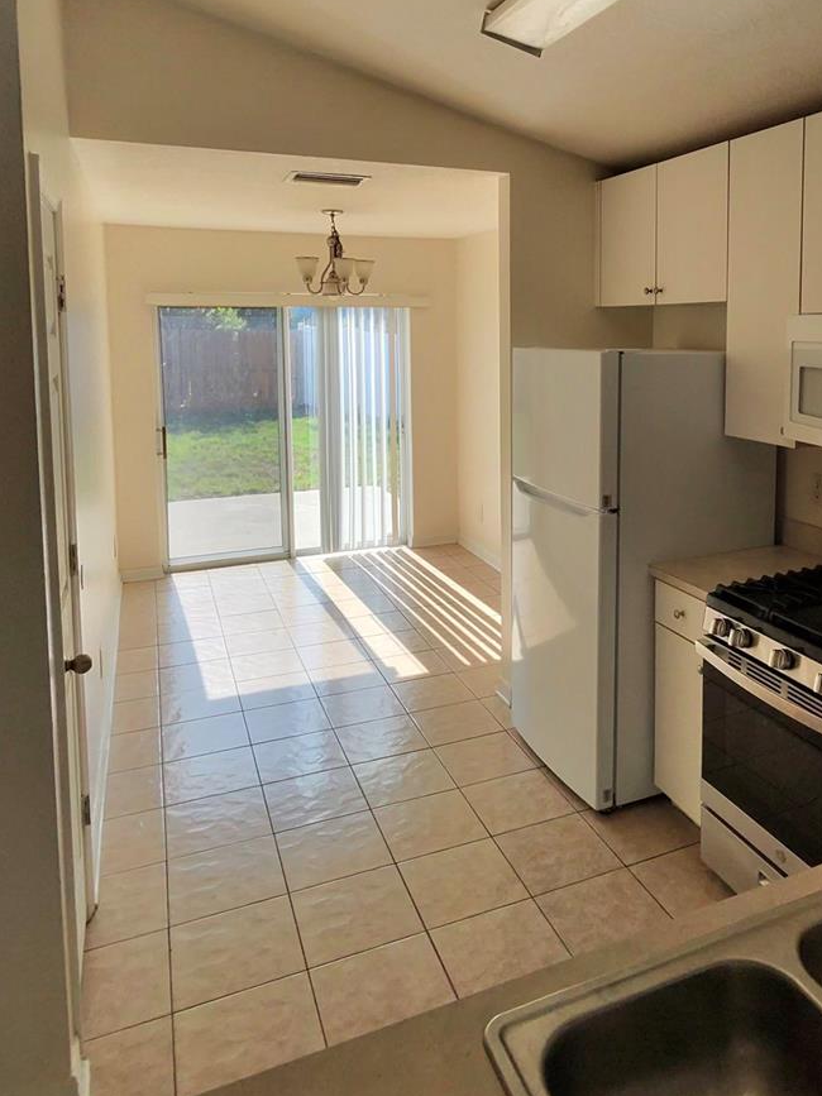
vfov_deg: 85.8
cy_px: 403
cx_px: 548
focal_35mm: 18
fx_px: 570
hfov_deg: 69.6
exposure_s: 1/263
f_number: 2.2
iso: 54
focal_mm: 2.24
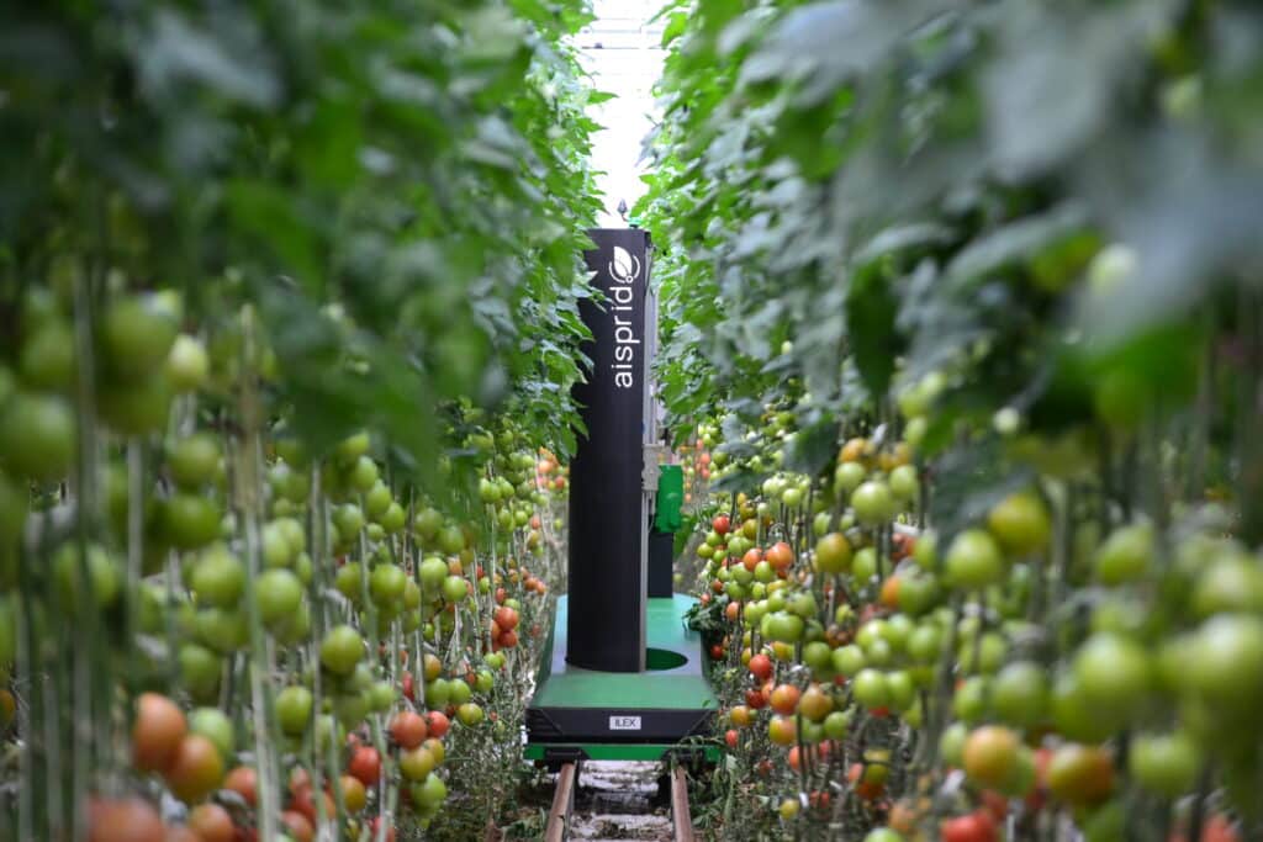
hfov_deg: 12.5
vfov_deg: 8.3
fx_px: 5789
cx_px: 632
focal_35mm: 165
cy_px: 421
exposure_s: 1/125
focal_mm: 110
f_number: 5
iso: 800
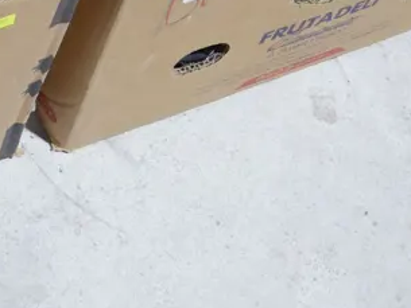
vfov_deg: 14.4
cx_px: -137
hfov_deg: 19.1
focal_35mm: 94
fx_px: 1117
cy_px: -190
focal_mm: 14
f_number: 3.5
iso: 500
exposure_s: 1/60
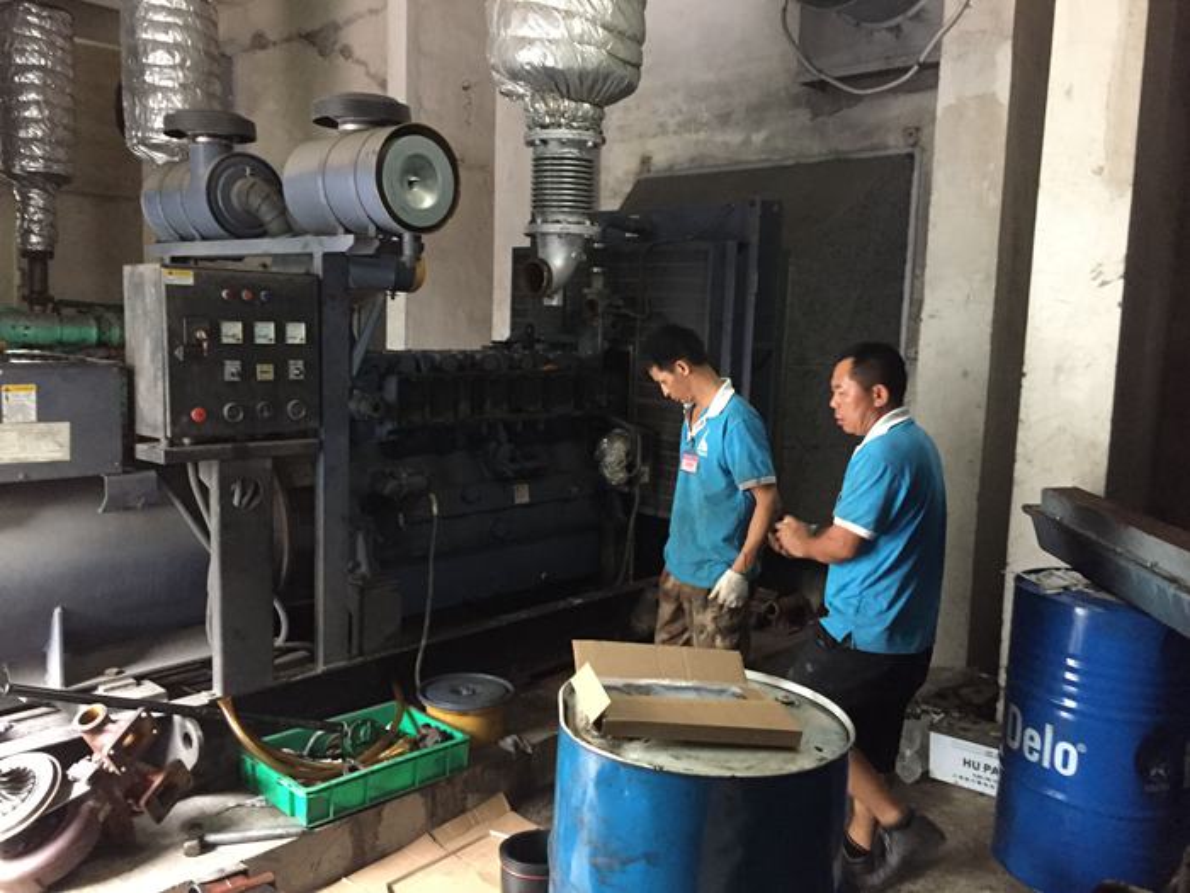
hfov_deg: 61.7
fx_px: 997
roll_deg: -4.0
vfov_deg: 48.2
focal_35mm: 29
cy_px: 446
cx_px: 595
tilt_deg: -8.5
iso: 320
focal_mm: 4.15
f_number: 2.2
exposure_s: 1/17
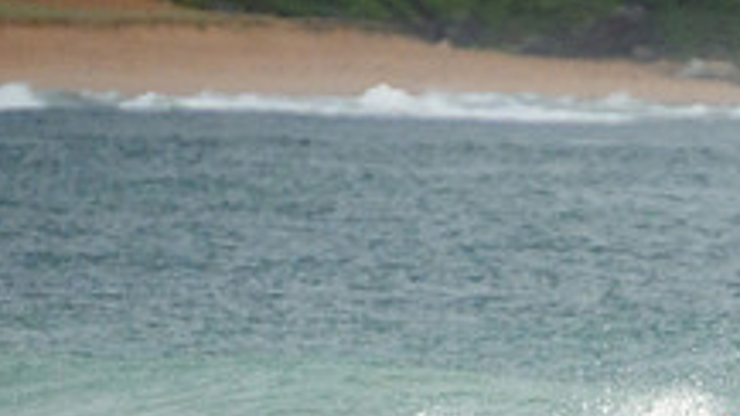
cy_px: 477
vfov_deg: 0.8
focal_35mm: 1544
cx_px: 959
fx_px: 30292
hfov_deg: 1.4
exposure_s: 1/2000
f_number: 5.6
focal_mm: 400
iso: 720
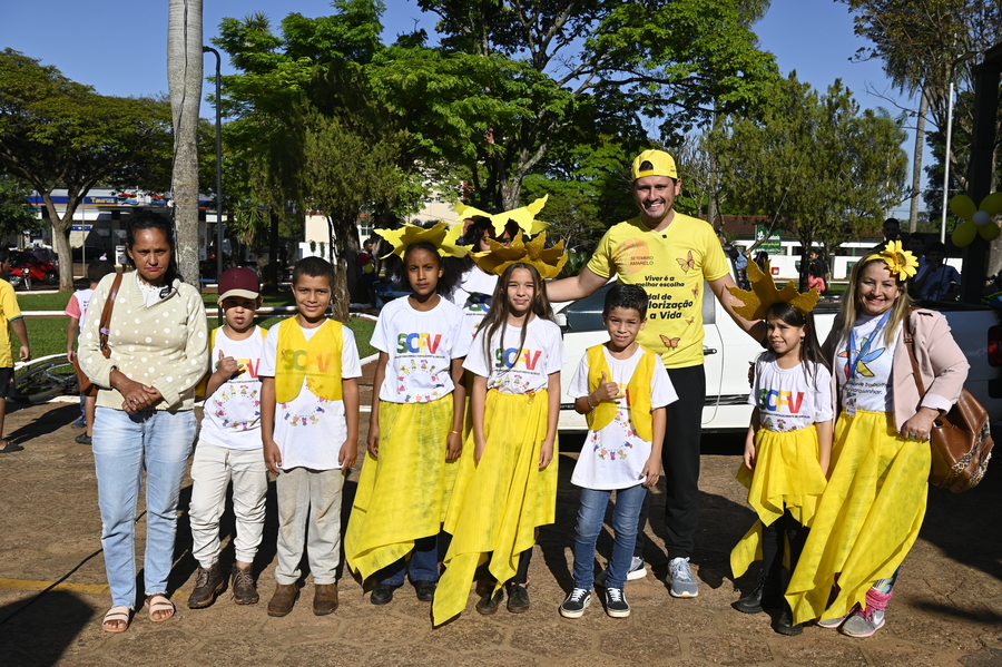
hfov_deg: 55.8
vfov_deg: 38.8
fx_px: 946
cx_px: 501
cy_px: 334
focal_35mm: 34
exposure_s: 1/500
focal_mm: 34
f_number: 8
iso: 100
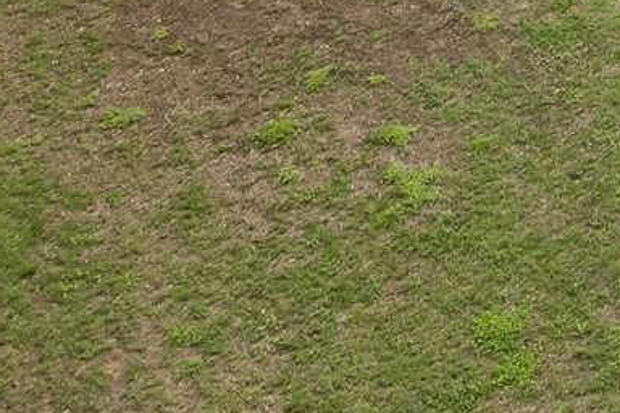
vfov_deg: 8.7
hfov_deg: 12.8
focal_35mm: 133
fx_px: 2290
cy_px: -797
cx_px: 1352
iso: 100
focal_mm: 12.3
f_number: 2.8
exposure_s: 1/1600
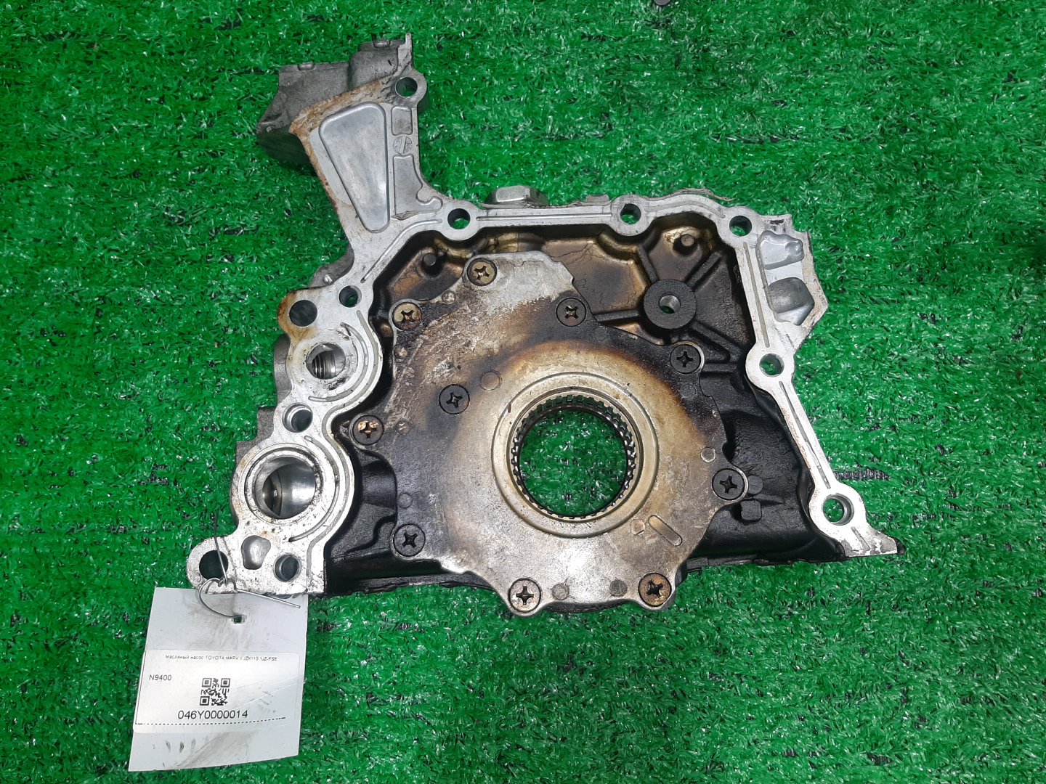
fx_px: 786
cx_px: 523
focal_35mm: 26
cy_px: 392
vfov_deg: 53.1
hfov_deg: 67.3
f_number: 1.7
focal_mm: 3.93
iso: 70
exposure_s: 1/50
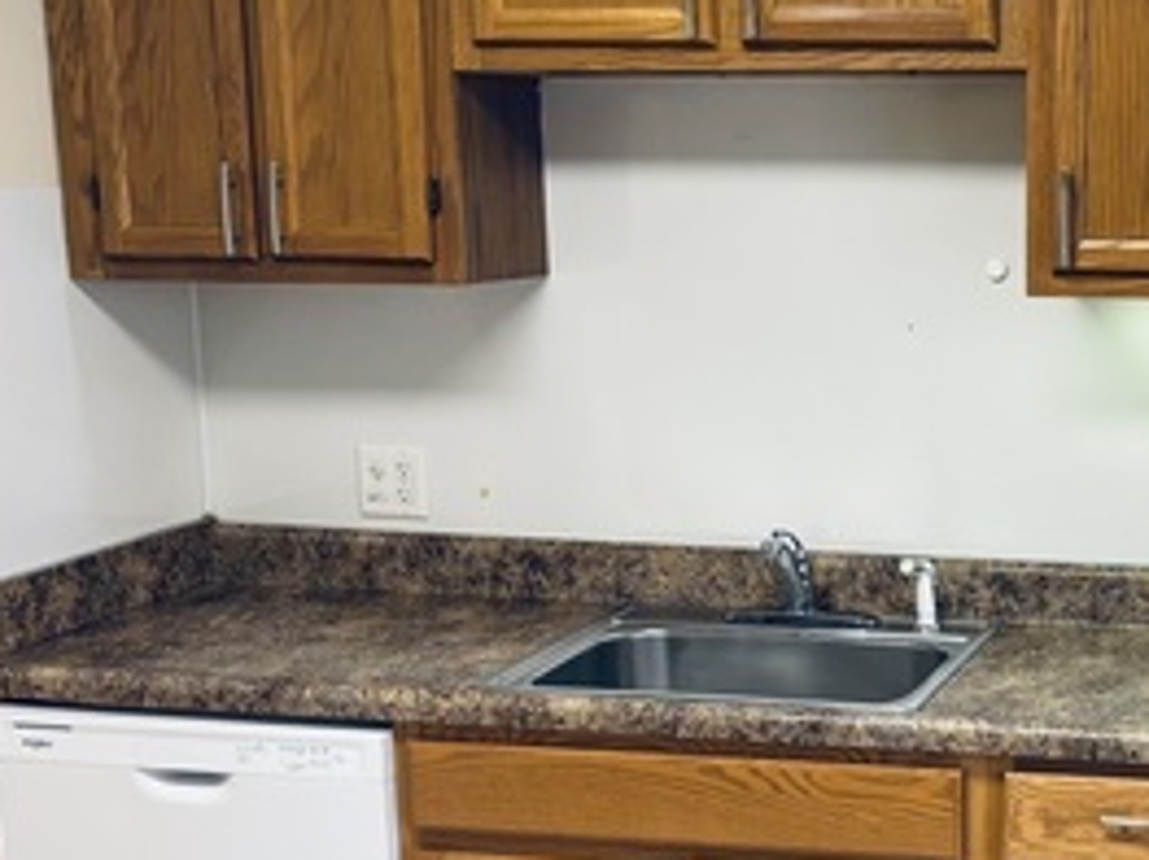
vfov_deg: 22.1
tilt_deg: -13.4
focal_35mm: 66
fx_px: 2190
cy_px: 602
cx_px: 1064
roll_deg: -1.0
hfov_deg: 28.1
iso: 100
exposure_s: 1/120
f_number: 1.6
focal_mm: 5.96
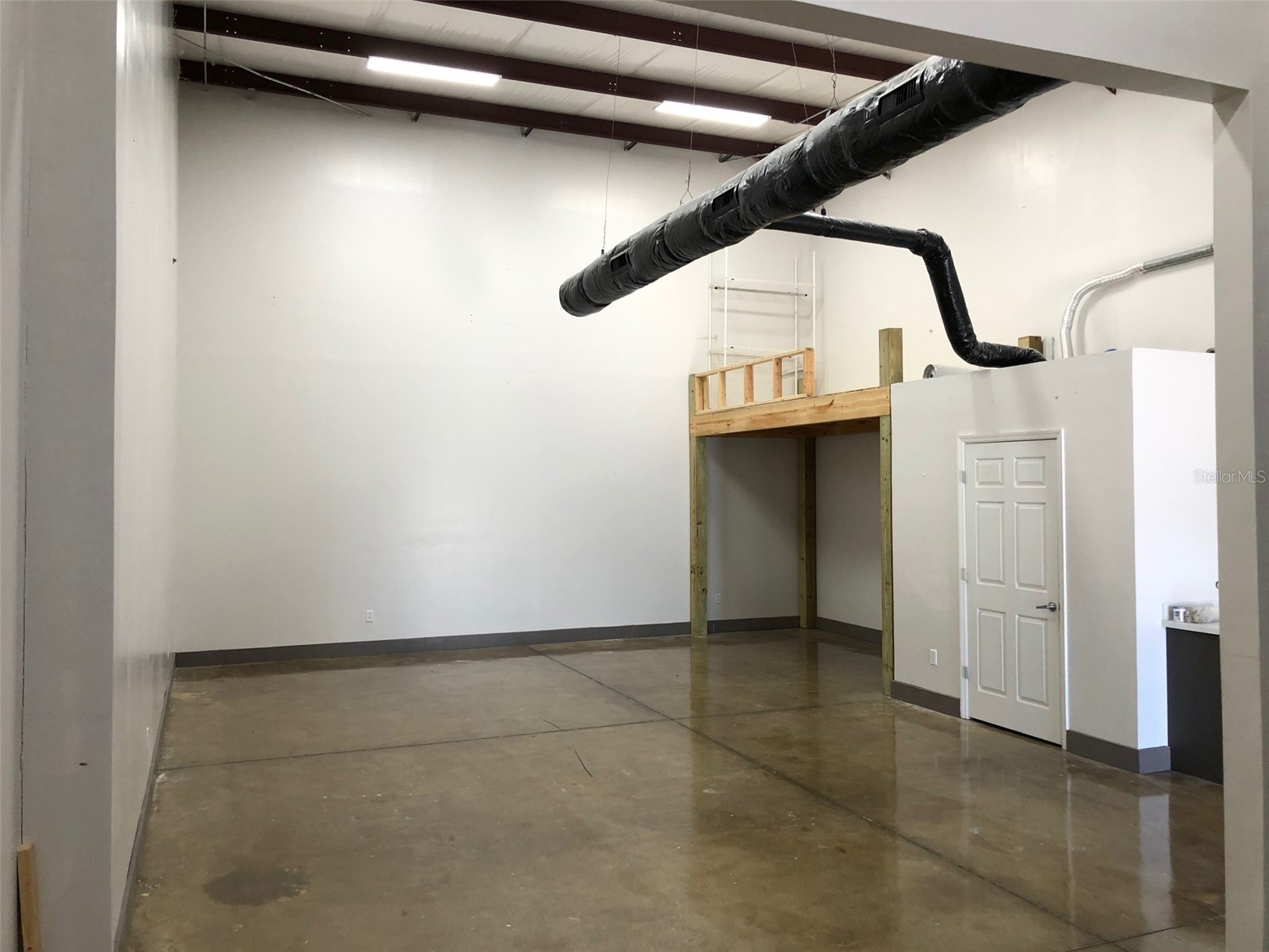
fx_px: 1026
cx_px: 634
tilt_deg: +1.1
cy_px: 476
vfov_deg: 49.7
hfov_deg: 63.4
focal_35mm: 28
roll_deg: +0.6
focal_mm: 4
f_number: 1.8
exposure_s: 1/24
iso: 40
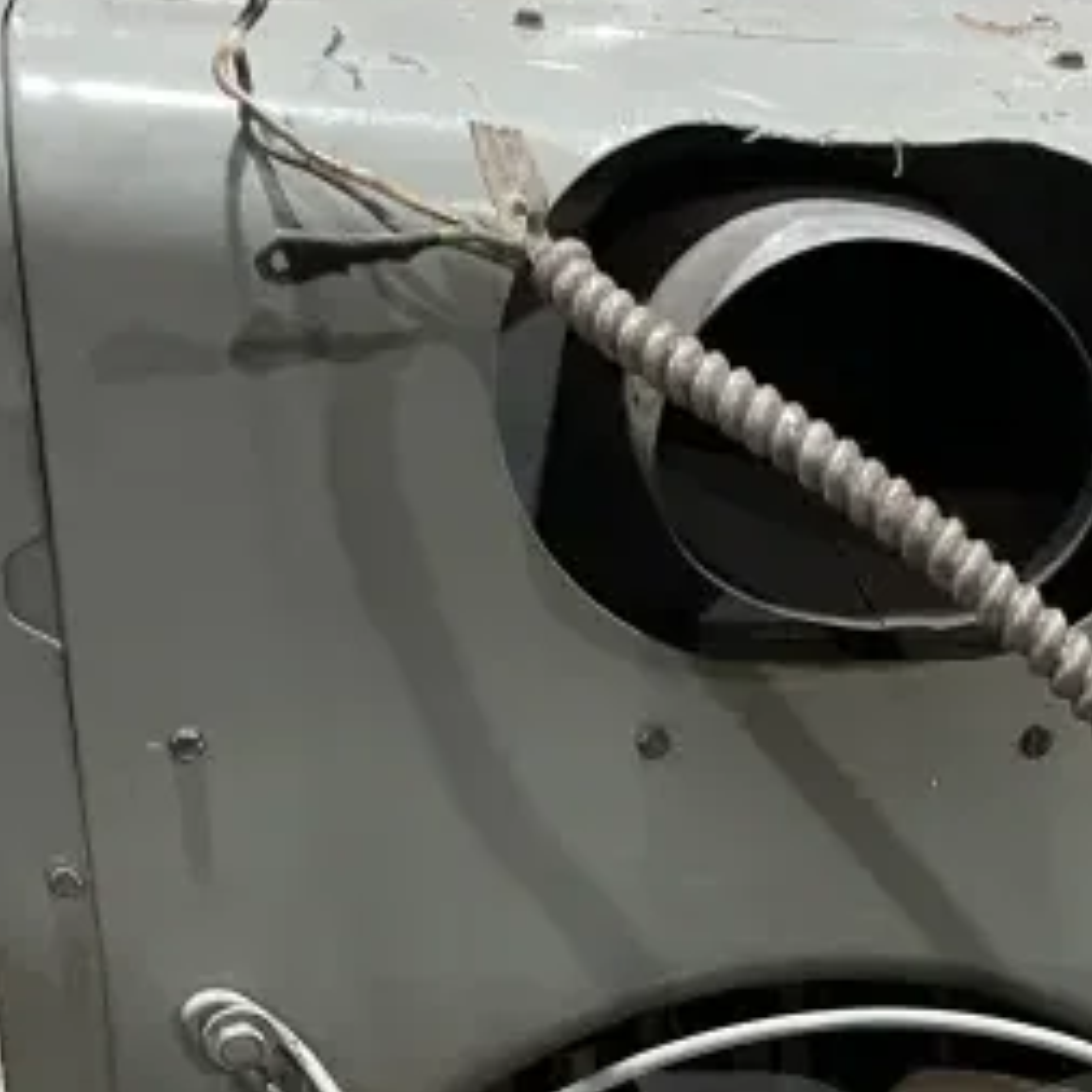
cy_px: 1414
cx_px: 1014
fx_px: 2641
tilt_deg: -32.8
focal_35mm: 74
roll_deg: -0.1
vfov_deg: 21.2
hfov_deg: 22.7
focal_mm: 4.2
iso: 320
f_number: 1.6
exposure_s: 1/60
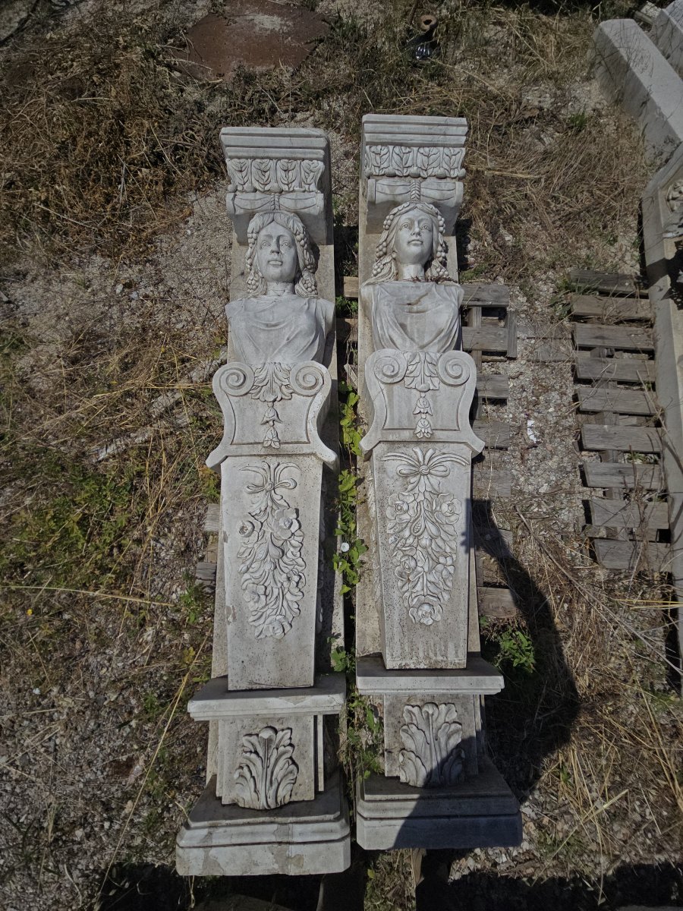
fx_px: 342
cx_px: 342
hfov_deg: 89.9
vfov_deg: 106.2
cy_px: 456
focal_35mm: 13
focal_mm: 2.2
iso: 50
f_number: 2.2
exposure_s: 1/9021
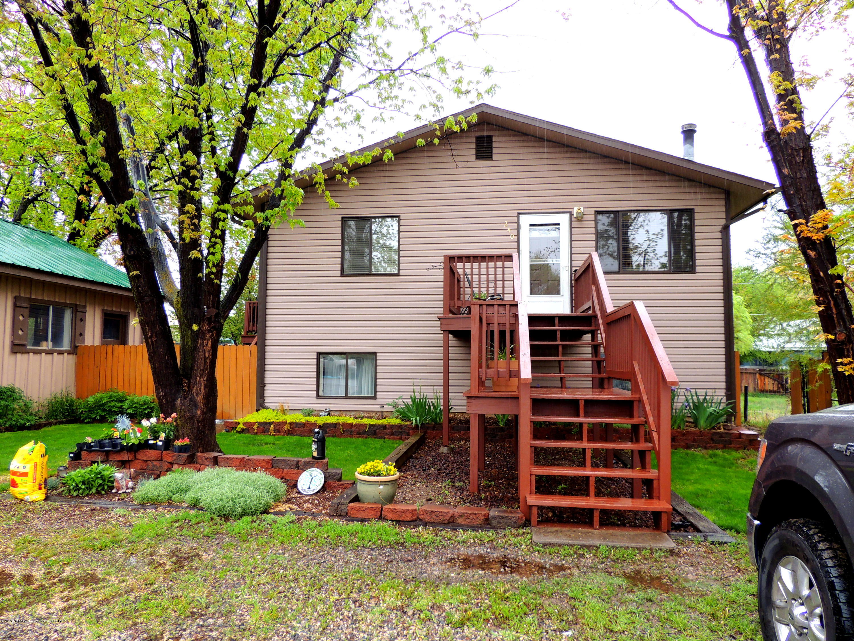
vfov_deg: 56.8
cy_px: 320
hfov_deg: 71.6
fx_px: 592
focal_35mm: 24
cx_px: 427
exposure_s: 1/80
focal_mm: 4.3
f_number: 3
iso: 100
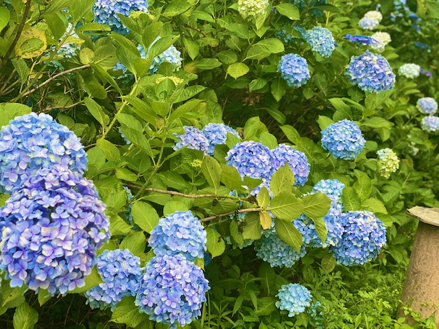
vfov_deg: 28.0
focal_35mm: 52
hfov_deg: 36.8
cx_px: 220
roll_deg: -11.7
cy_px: 164
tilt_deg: -11.6
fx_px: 659
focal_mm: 6
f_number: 2
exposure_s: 1/143
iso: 20
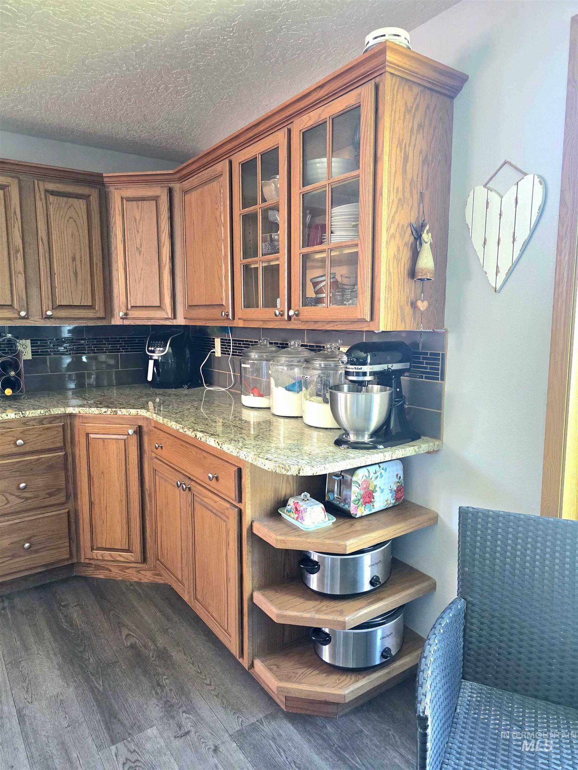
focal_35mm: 23
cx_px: 289
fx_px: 512
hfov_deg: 58.9
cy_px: 385
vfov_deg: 73.9
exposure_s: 1/120
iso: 1000
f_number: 1.7
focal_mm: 6.3
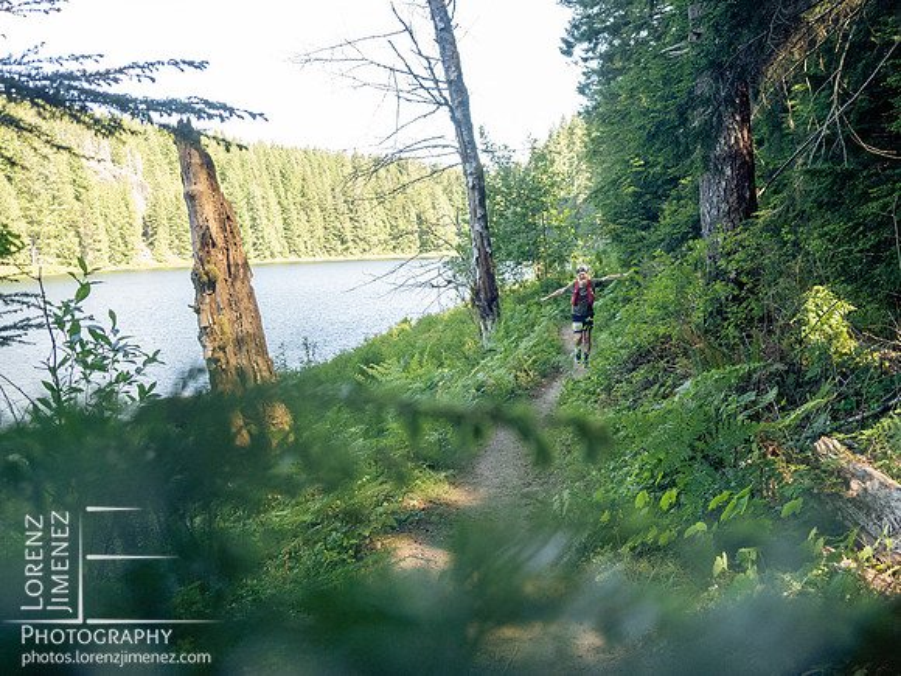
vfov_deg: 41.8
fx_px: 885
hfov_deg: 54.0
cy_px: 338
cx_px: 450
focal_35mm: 34
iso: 1250
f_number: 2.8
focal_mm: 17
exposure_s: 1/1000
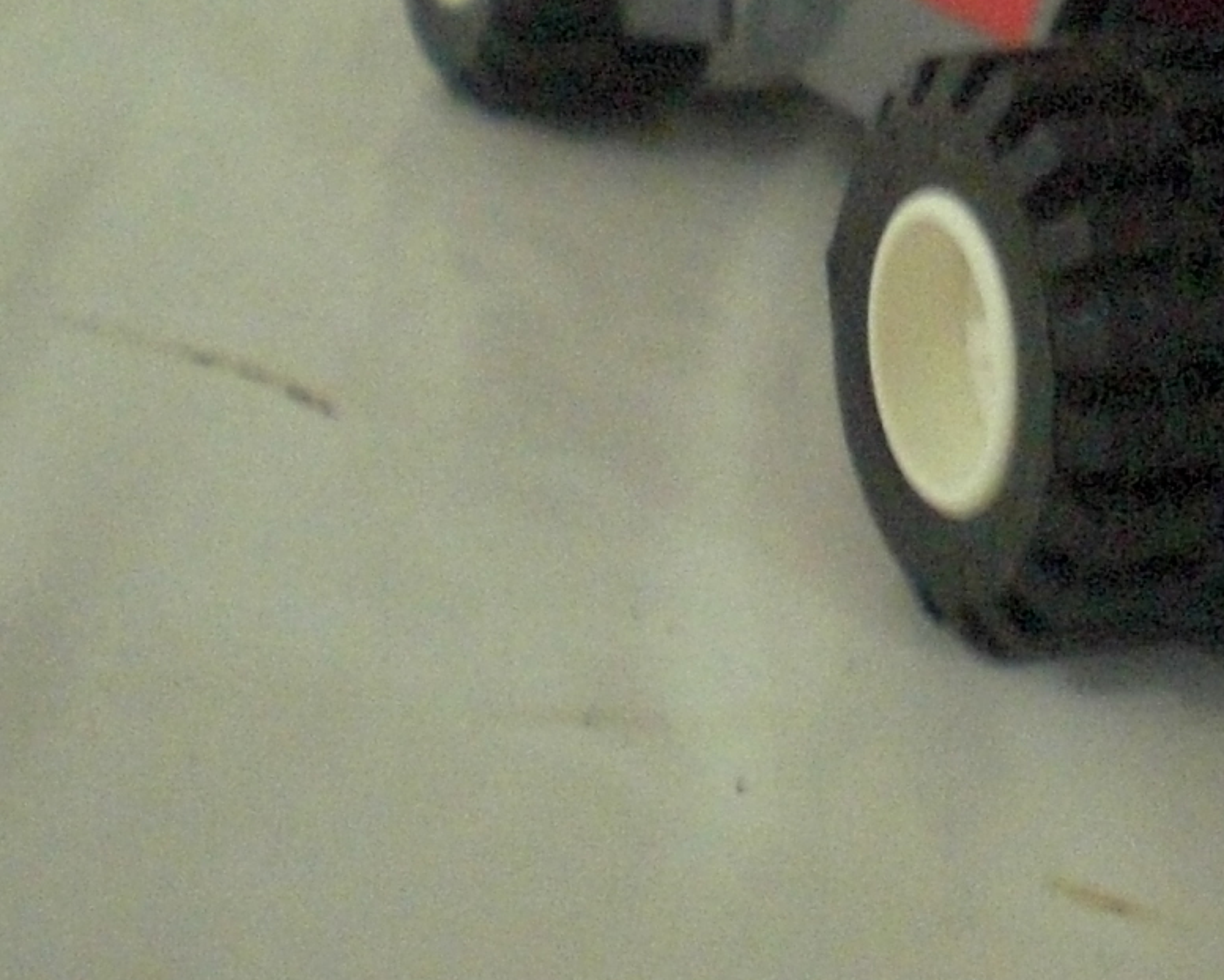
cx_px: 1619
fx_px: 3986
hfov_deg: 16.4
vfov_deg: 13.6
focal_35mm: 110
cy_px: -187
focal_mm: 6.3
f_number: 3.1
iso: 800
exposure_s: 1/15
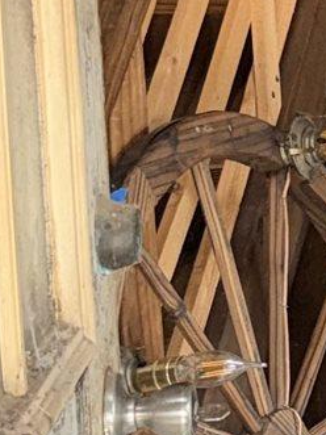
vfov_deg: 11.8
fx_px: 2098
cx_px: 1017
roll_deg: -0.4
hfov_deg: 7.6
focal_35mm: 167
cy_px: 116
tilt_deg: -9.1
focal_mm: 6.76
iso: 80
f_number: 1.78
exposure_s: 1/30
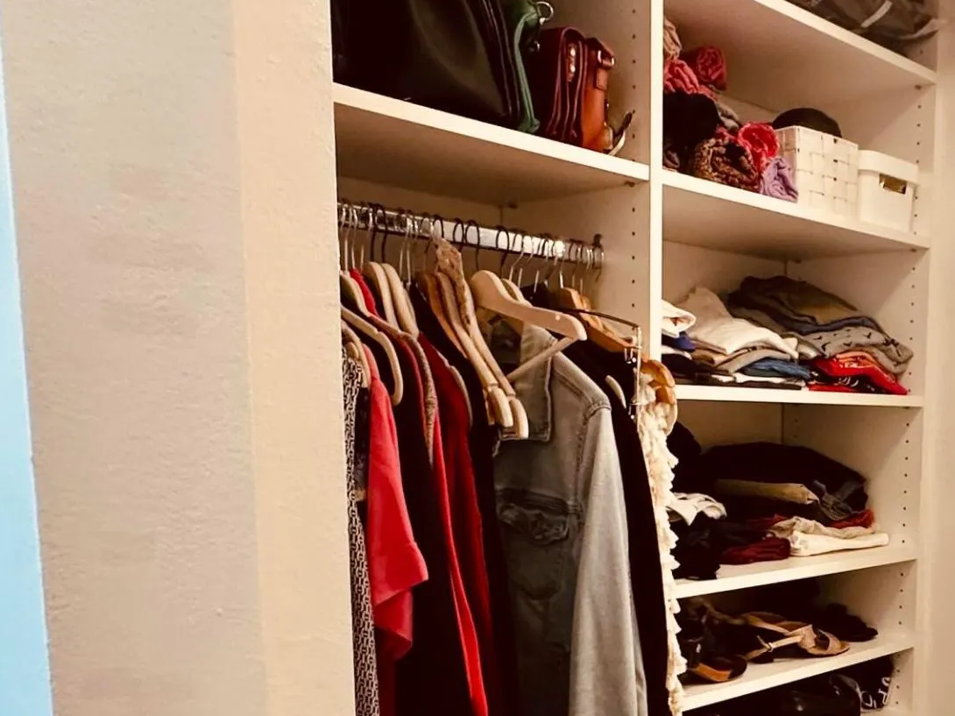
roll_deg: -1.1
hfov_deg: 45.4
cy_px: 547
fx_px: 1021
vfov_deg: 37.6
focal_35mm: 37
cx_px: 863
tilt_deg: -7.1
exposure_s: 1/60
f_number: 2.2
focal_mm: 2.22
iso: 250
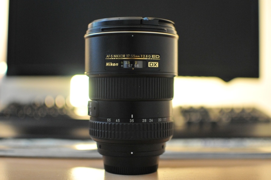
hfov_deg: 37.9
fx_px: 395
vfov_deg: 25.7
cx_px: 136
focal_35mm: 52
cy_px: 90
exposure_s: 1/30
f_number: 1.8
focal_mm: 35
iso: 1600
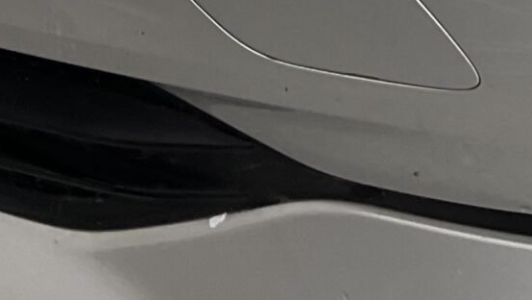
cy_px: -242
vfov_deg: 8.0
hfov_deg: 13.0
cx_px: 1023
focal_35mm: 146
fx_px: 2060
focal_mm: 3
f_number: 1.8
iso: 16
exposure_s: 1/124
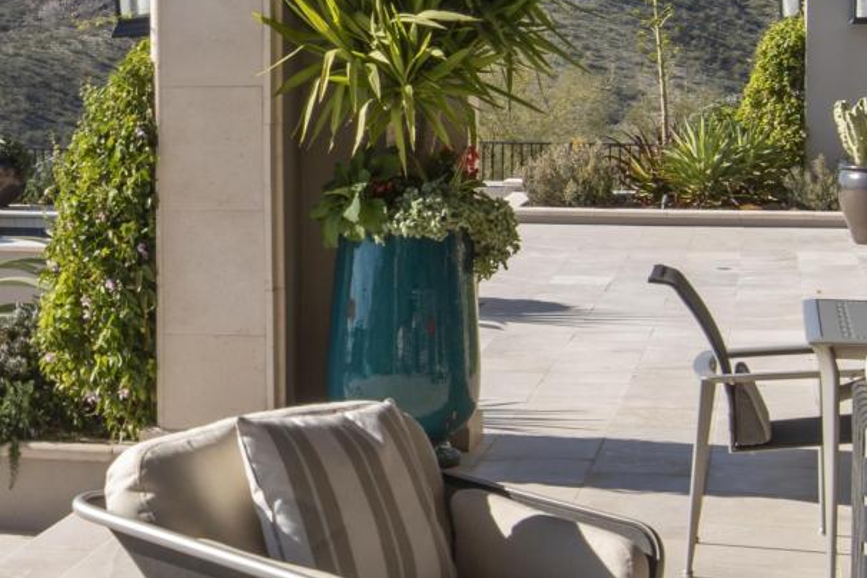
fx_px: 2384
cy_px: 134
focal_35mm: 99
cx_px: -74
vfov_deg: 13.8
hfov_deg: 19.8
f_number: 11
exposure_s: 1/100
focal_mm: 20
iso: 100
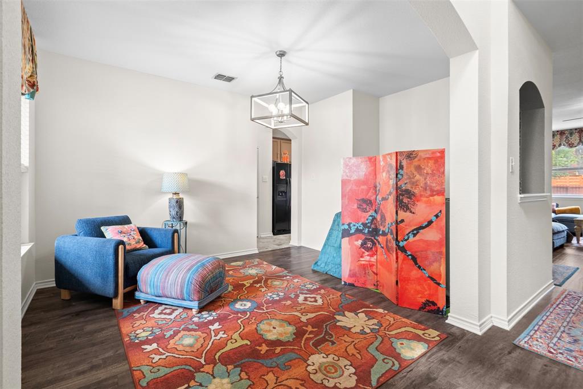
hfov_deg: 96.8
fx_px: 259
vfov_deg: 73.7
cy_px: 194
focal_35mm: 16
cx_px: 292
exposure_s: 1
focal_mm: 16
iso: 800
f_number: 8
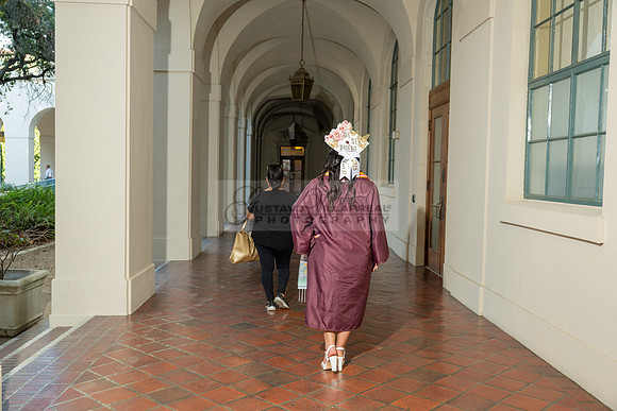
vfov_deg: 38.4
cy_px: 206
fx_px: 591
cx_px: 308
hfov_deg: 55.1
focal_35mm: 34
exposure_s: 1/200
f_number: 3.5
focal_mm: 34.5
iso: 200
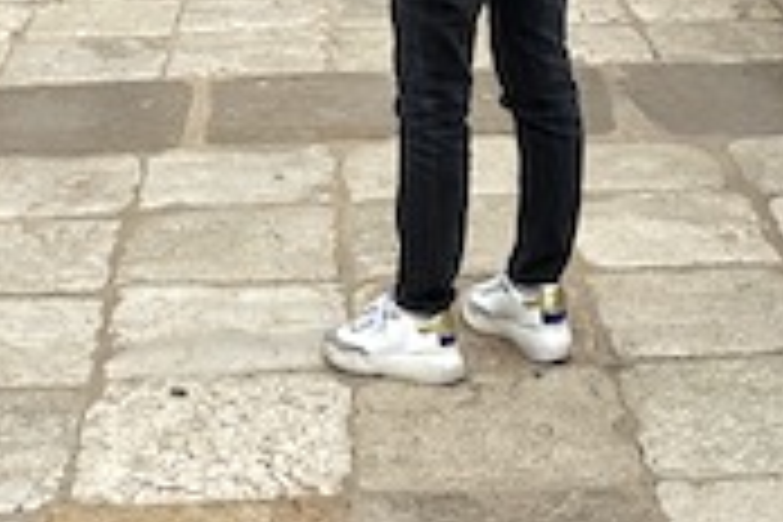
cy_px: -540
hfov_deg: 22.1
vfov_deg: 12.9
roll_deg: -1.2
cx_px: 454
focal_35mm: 92
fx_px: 2001
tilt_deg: +0.5
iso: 80
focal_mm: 6.86
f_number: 1.78
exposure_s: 1/3356
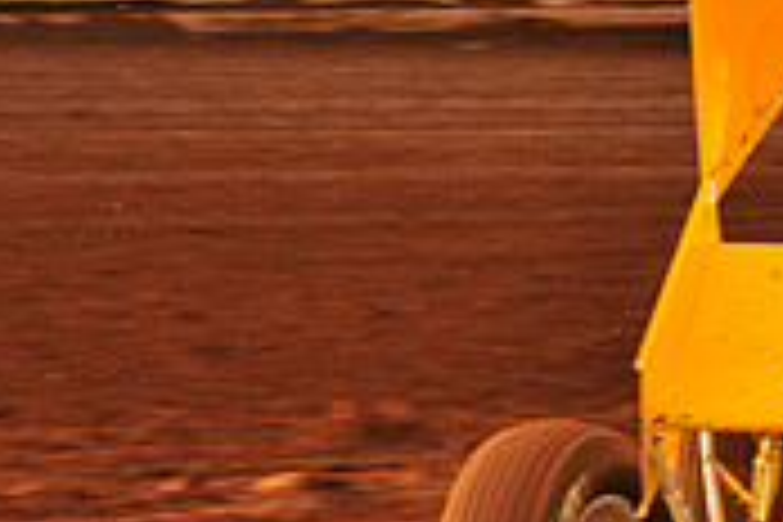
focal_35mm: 333
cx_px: 1206
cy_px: 207
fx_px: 7242
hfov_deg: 6.1
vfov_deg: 4.1
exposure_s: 1/320
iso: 400
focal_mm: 100
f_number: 8
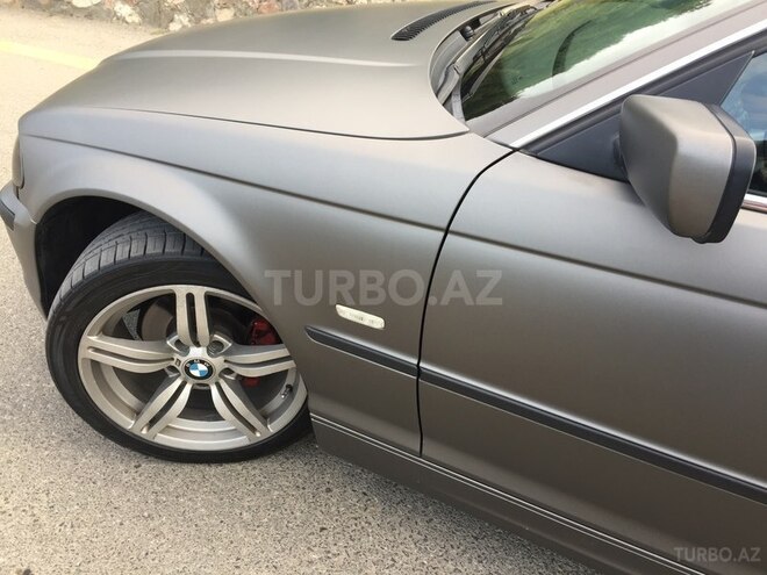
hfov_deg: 61.7
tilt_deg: -29.8
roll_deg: -2.6
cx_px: 384
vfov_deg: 48.2
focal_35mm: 29
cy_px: 288
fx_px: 643
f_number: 2.2
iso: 32
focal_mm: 4.15
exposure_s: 1/100
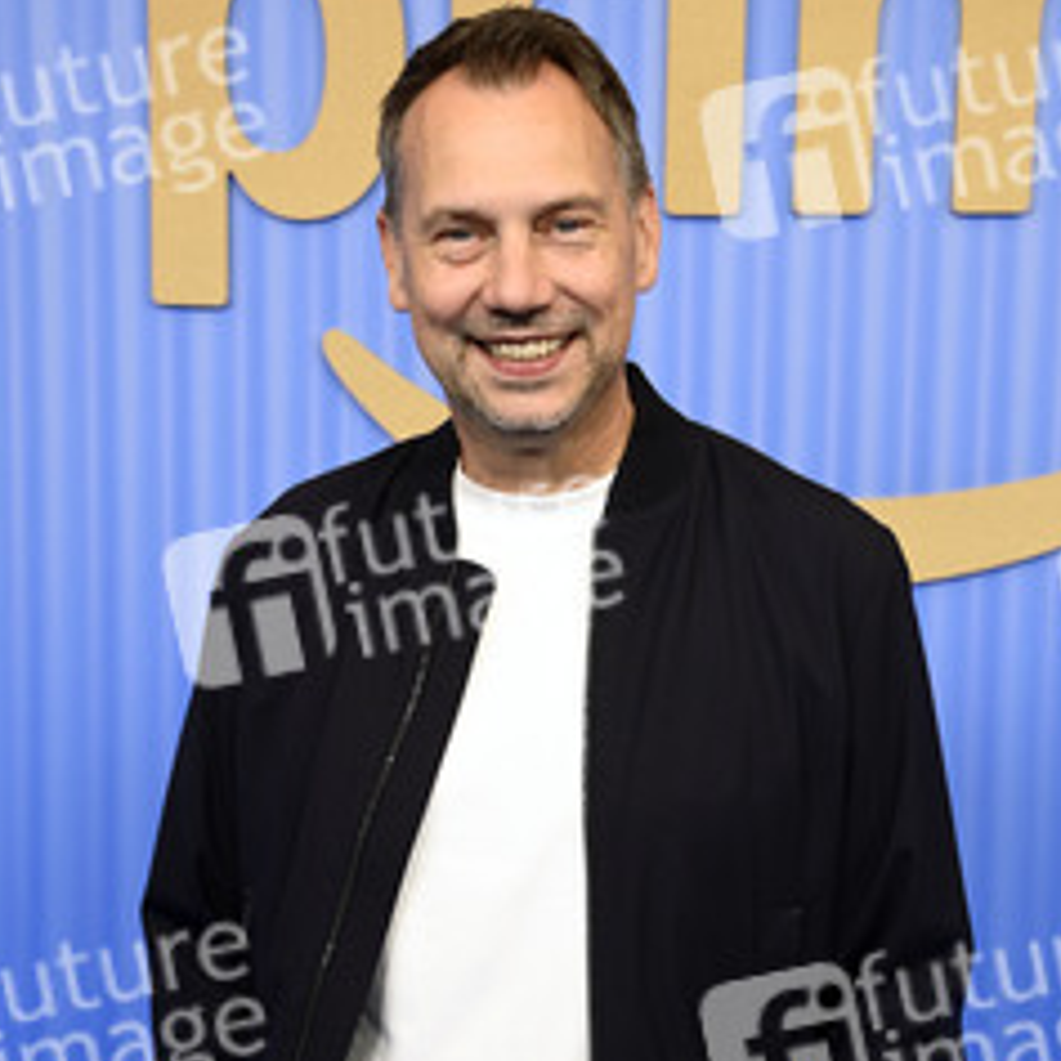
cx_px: 524
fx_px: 3086
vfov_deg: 19.4
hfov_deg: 19.5
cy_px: 806
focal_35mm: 89
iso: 400
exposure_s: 1/125
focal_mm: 62
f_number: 5.6
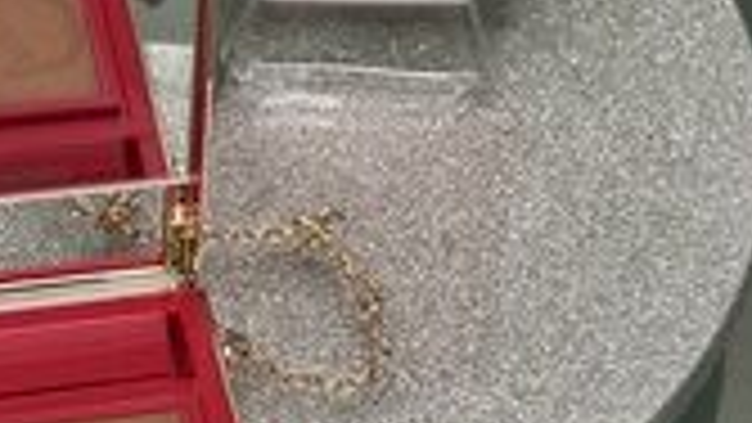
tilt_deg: -41.8
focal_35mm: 119
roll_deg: -4.7
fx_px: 2373
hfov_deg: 17.9
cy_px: 117
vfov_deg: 10.2
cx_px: 232
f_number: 1.78
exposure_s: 1/40
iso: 400
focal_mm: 6.76
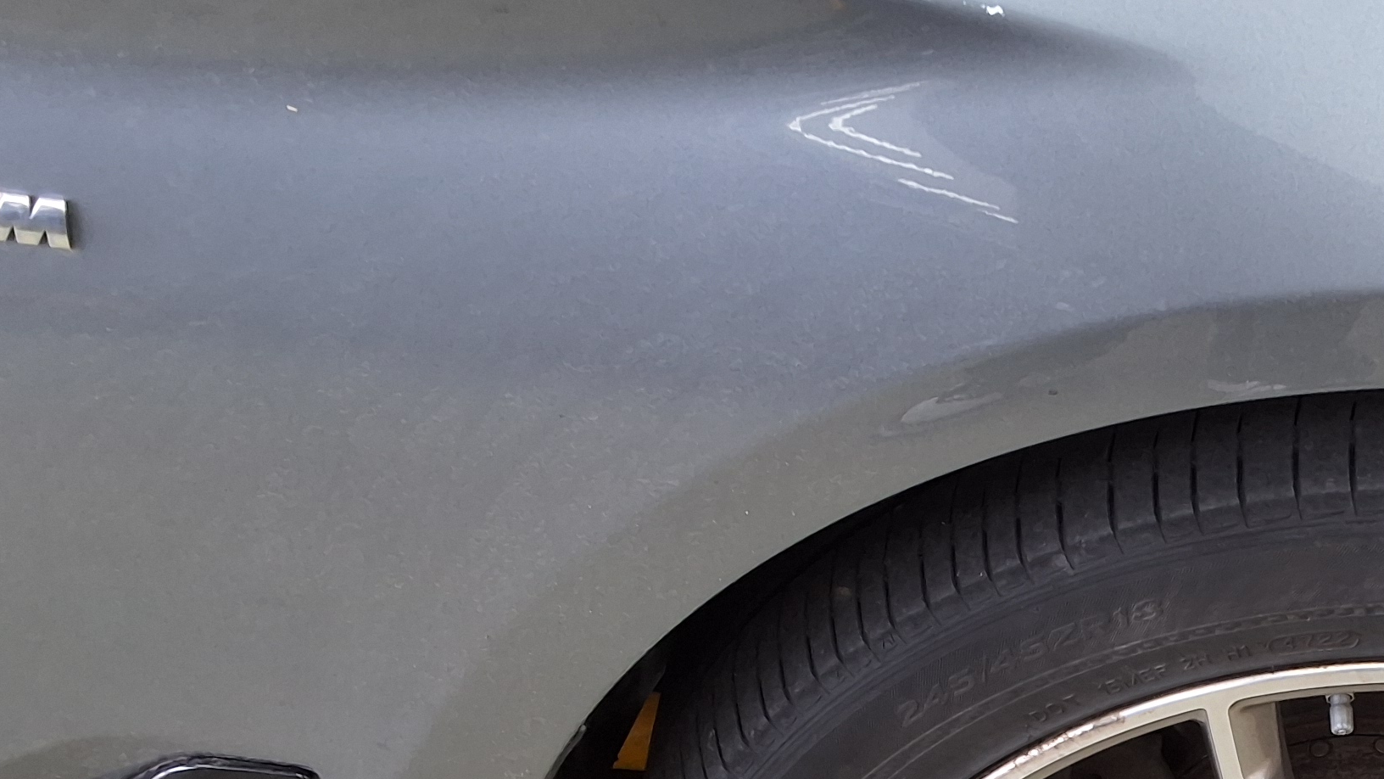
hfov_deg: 32.6
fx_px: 2239
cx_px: 1246
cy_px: 808
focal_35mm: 61
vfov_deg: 19.1
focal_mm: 2.91
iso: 50
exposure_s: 1/40
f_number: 1.9
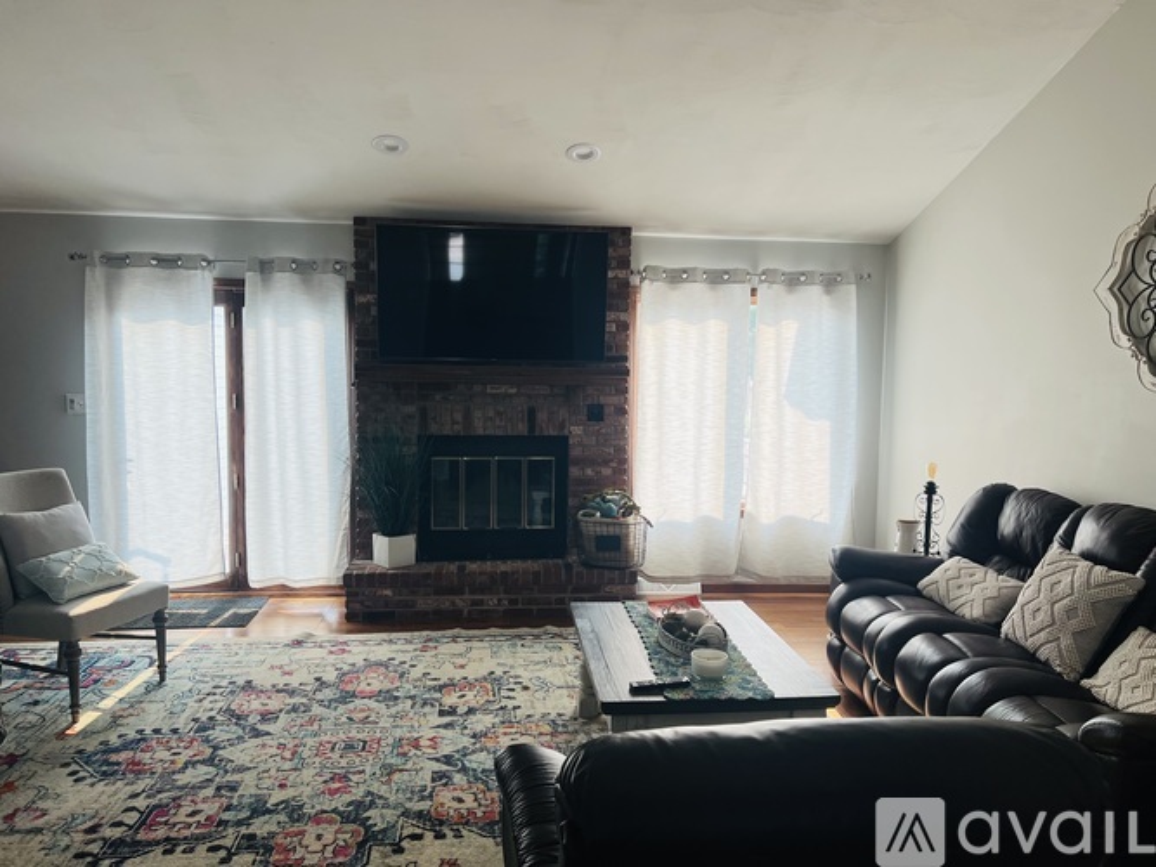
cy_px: 434
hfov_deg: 67.3
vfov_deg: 53.0
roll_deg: -0.6
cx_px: 578
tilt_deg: -4.4
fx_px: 868
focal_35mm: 26
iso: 50
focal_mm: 5.7
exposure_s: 1/121
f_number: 1.5
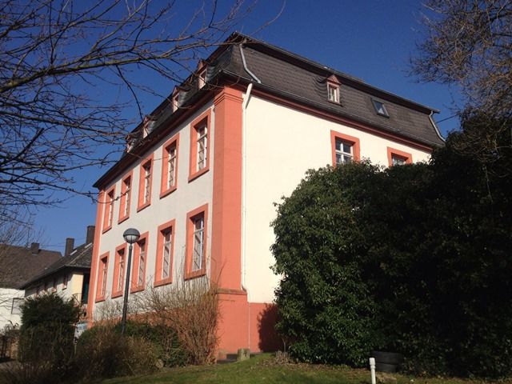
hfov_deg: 52.6
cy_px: 192
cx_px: 256
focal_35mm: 35
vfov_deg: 40.7
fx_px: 518
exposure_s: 1/2632
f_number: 2.4
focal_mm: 4.28
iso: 50
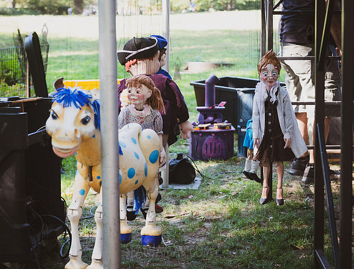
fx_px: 759
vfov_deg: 20.1
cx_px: 201
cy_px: 108
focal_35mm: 74
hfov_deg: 26.2
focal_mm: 56
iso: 1000
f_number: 4.5
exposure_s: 1/250
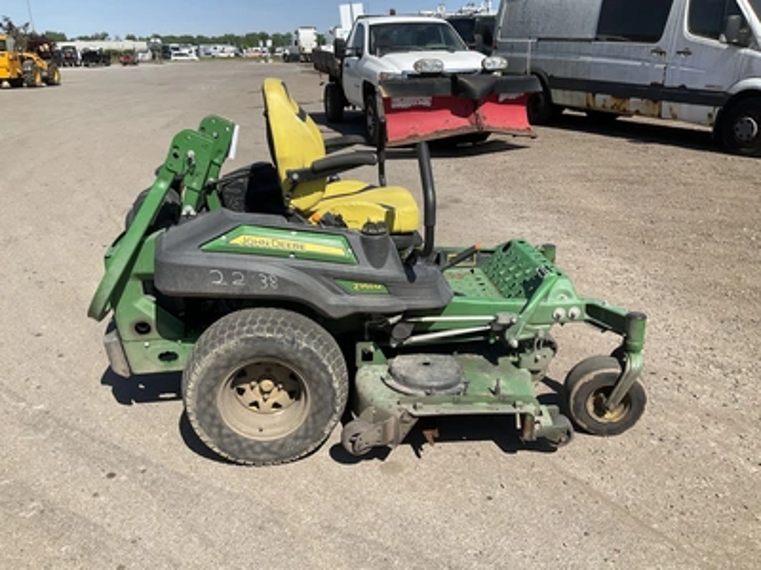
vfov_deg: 48.2
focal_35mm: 29
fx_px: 638
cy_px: 285
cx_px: 380
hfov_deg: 61.7
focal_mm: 3
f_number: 1.8
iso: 25
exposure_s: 1/1984
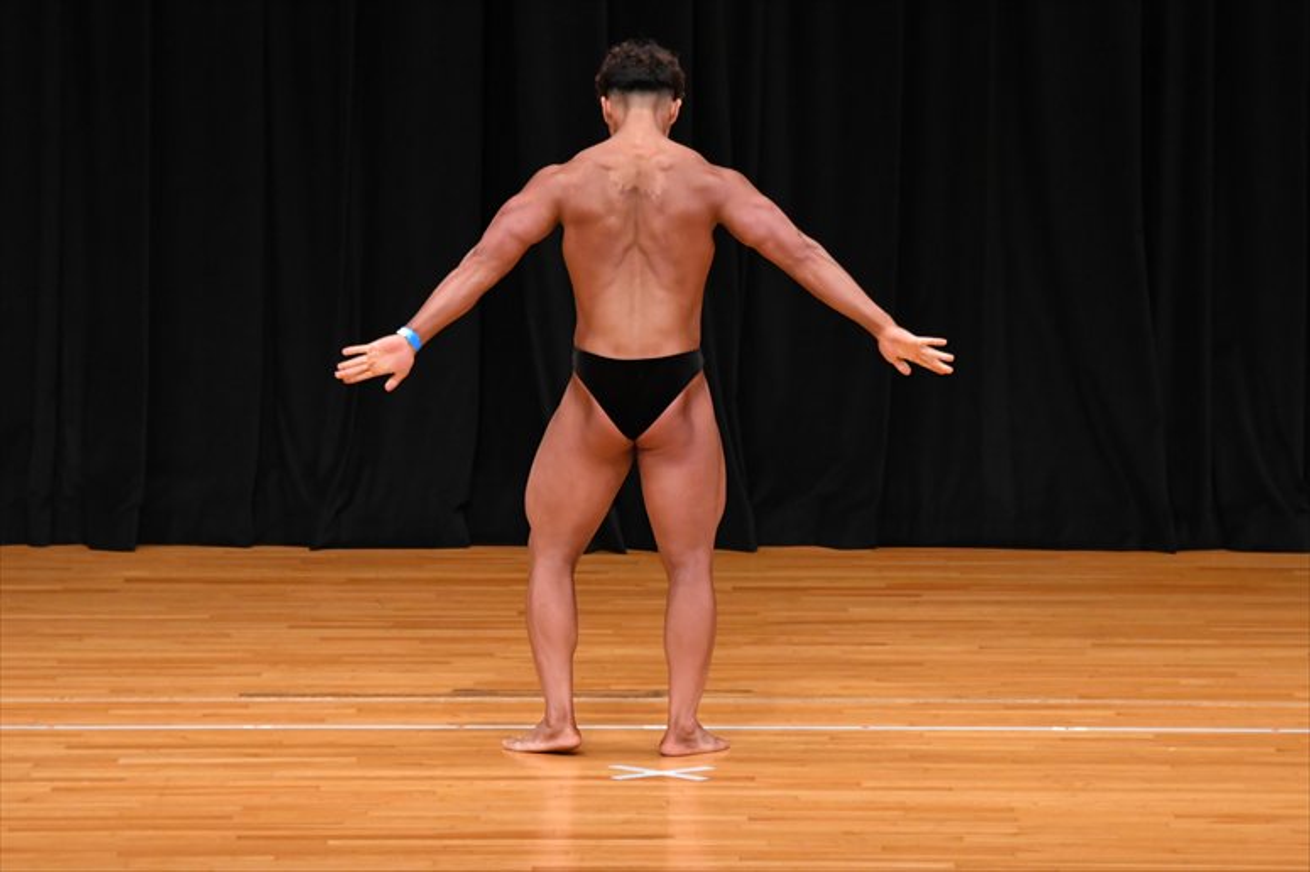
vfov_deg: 5.1
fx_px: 9820
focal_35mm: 270
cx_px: 655
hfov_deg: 7.6
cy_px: 436
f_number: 5.6
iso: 3200
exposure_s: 1/400
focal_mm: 180
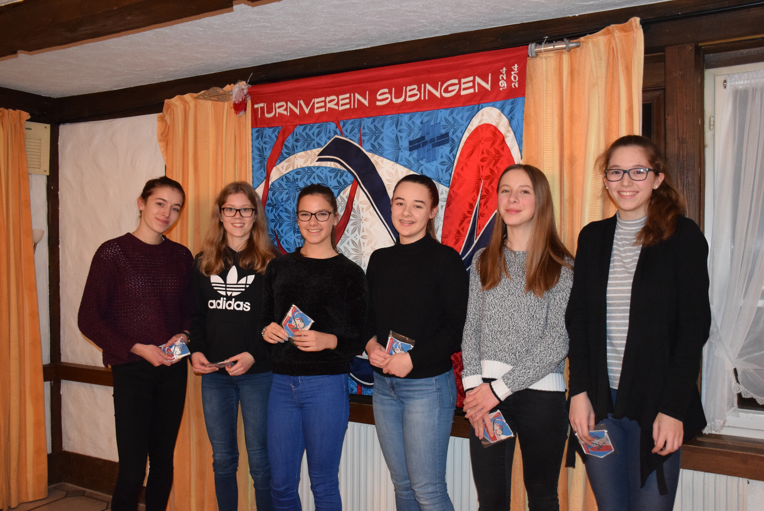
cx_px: 382
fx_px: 701
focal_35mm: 33
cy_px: 256
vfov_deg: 40.0
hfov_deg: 57.2
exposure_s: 1/60
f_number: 3.5
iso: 3200
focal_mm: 22
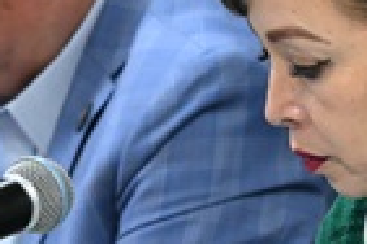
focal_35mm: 511
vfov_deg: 2.7
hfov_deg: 4.0
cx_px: 258
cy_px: 197
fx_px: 5209
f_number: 6.3
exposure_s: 1/60
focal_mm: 120
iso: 4000
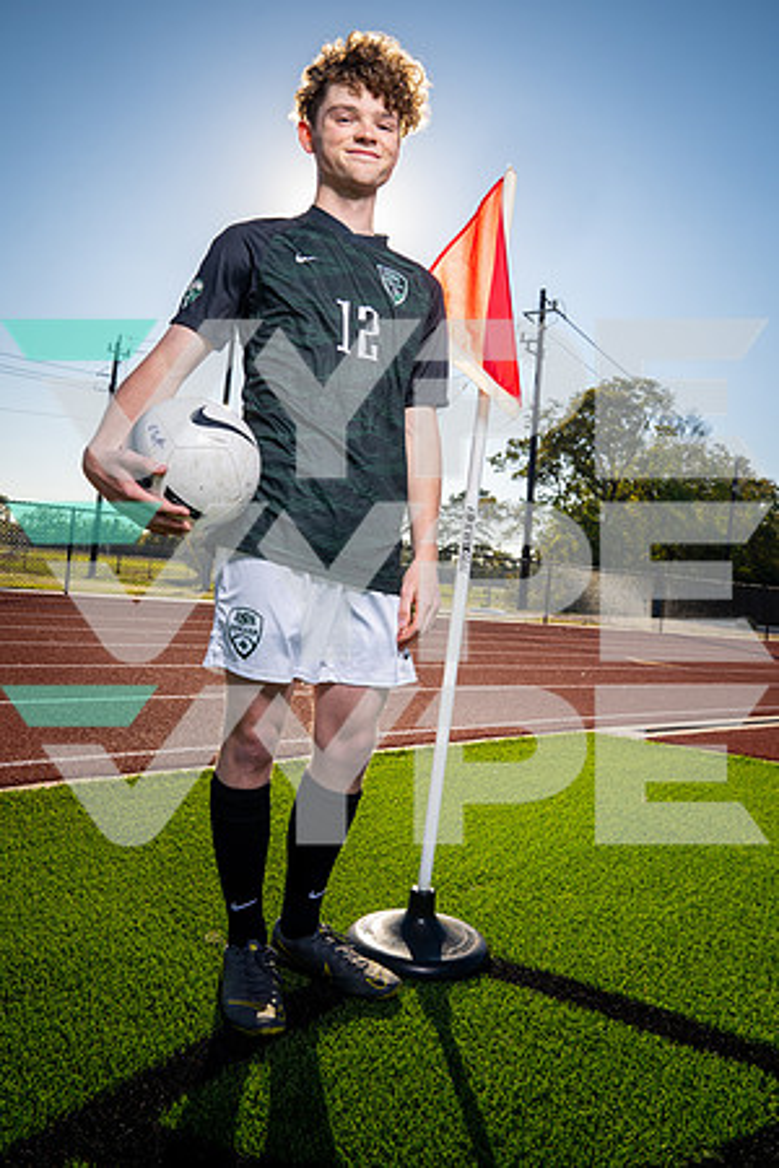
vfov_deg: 69.4
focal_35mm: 26
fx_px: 844
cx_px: 390
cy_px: 584
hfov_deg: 49.6
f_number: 8
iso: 100
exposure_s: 1/250
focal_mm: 26
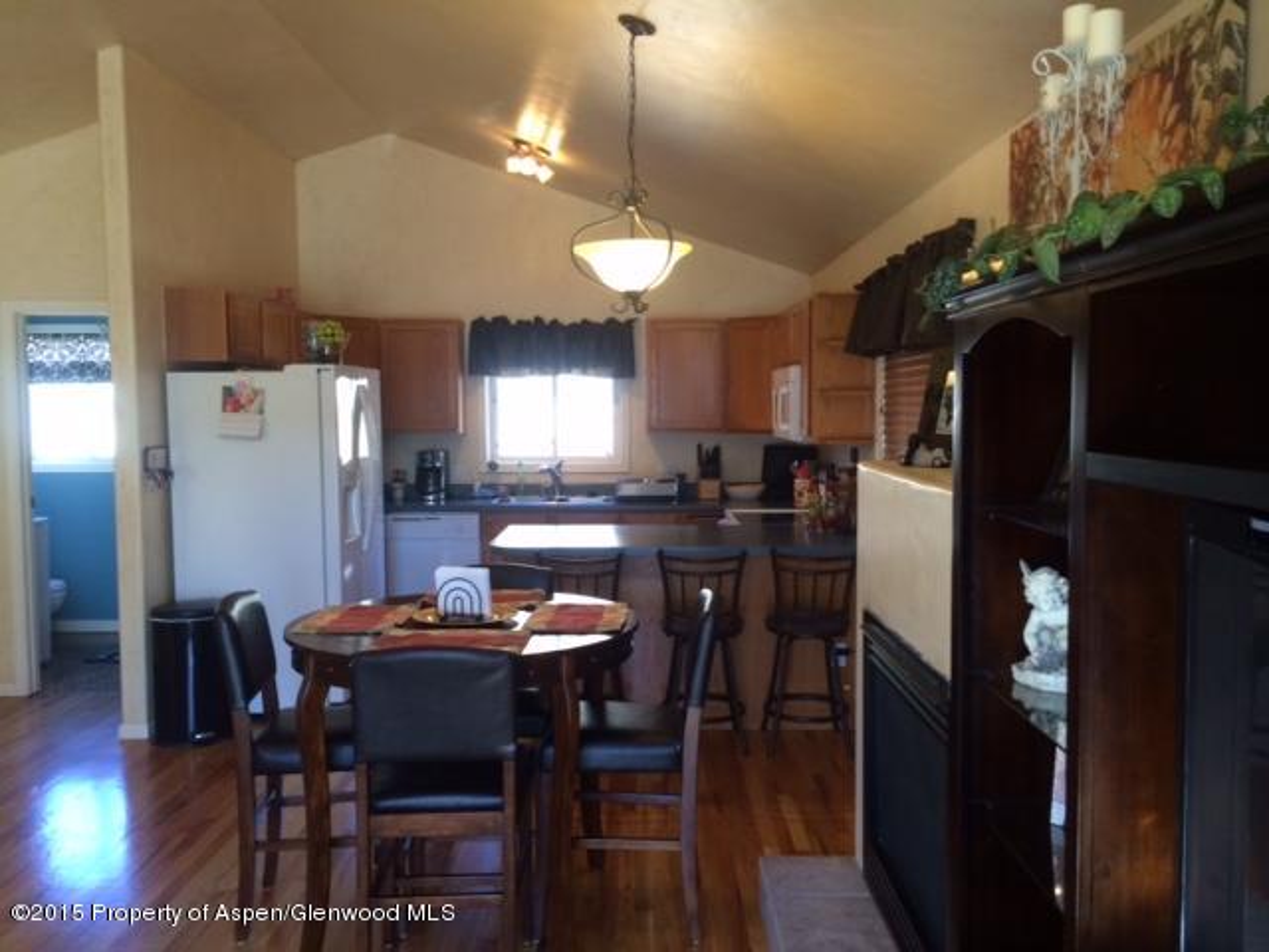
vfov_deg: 46.8
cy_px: 476
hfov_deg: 60.0
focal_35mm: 30
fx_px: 1100
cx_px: 634
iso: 64
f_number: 2.2
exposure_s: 1/30
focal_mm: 4.12
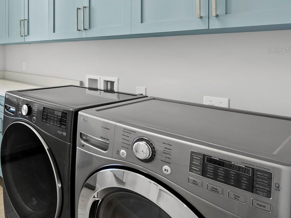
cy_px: 50
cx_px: 20
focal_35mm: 27
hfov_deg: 55.1
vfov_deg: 49.0
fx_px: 227
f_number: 7.1
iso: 400
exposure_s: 1/4
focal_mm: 7
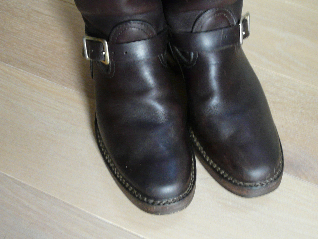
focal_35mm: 49
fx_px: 450
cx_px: 159
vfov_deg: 29.7
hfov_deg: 38.9
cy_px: 120
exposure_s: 1/8
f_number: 2.8
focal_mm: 5
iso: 200
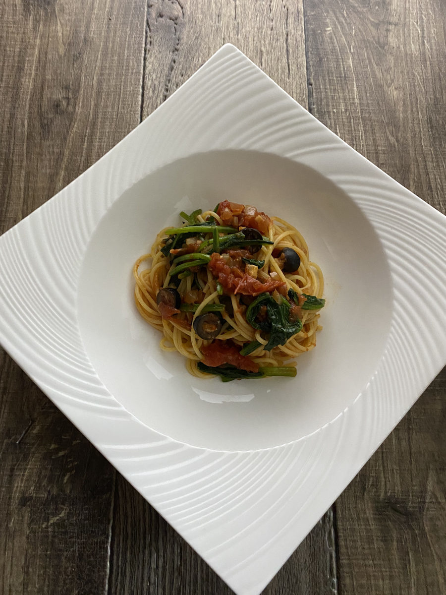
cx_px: 223
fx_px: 447
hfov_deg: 53.1
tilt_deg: -73.5
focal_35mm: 26
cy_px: 298
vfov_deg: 67.3
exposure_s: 1/48
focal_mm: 4.25
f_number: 1.8
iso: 500
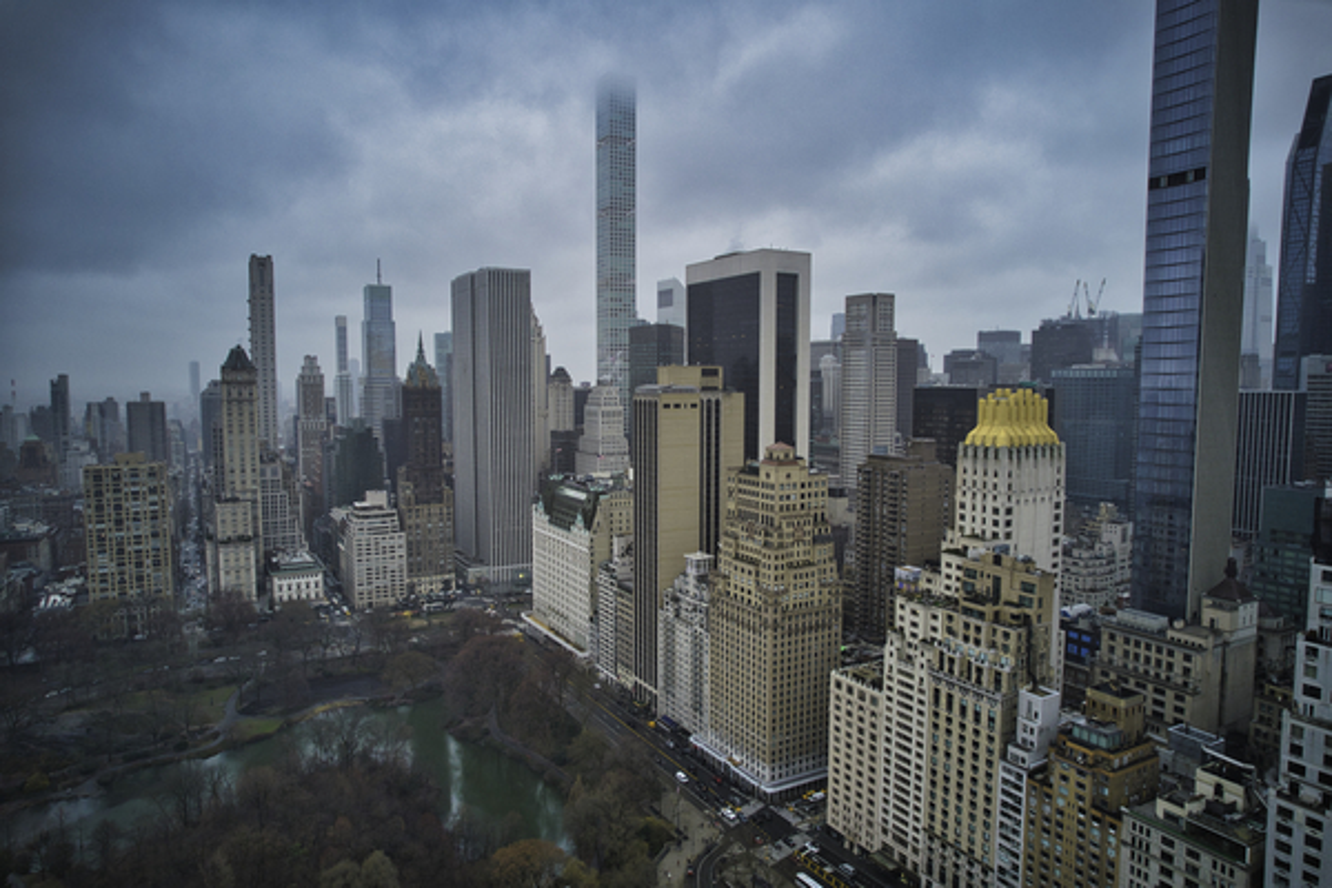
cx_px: 666
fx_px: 814
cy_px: 444
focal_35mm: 22
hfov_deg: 78.6
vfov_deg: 57.2
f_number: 2.8
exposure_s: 1/500
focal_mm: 8.38
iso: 100
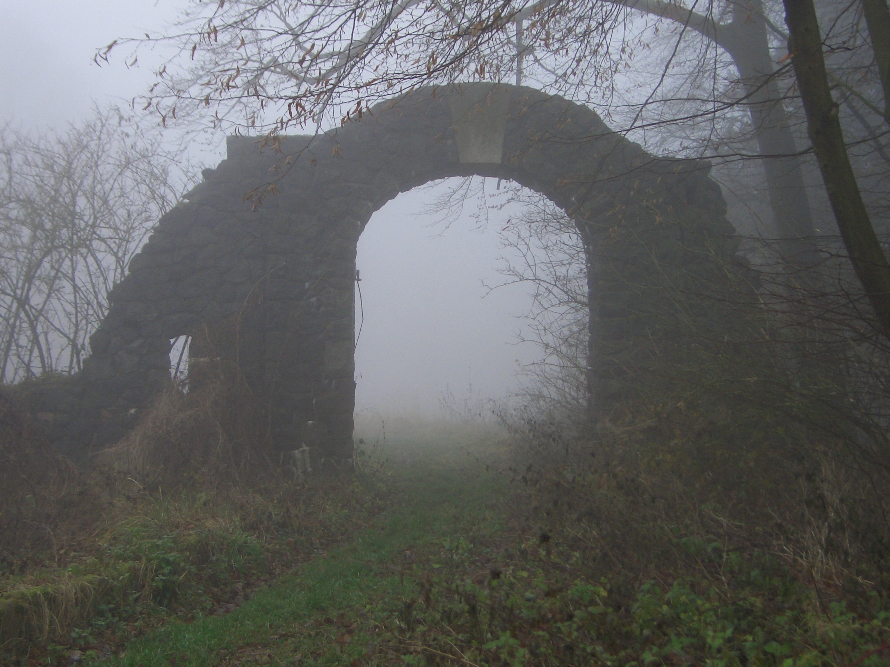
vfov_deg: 26.6
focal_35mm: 55
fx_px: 1414
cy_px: 334
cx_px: 445
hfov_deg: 34.9
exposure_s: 1/100
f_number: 3.3
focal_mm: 11.4
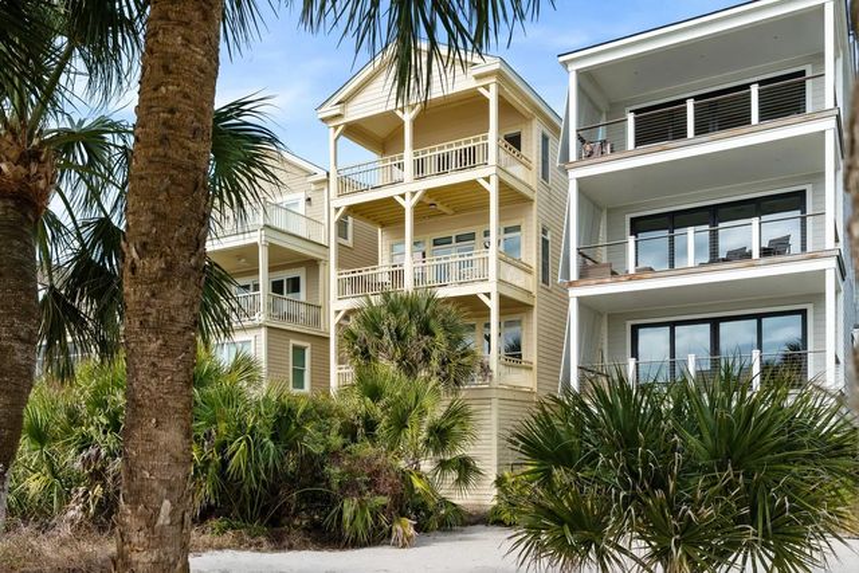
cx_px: 430
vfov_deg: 42.3
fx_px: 740
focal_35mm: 31
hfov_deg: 60.3
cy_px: 286
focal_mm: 31
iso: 500
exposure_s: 1/1000
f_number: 9
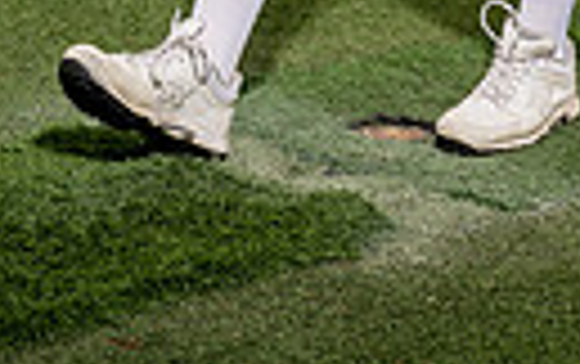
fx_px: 2580
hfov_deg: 12.8
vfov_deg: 7.4
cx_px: 342
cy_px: -571
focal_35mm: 163
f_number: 8
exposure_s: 1/250
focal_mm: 46
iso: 100
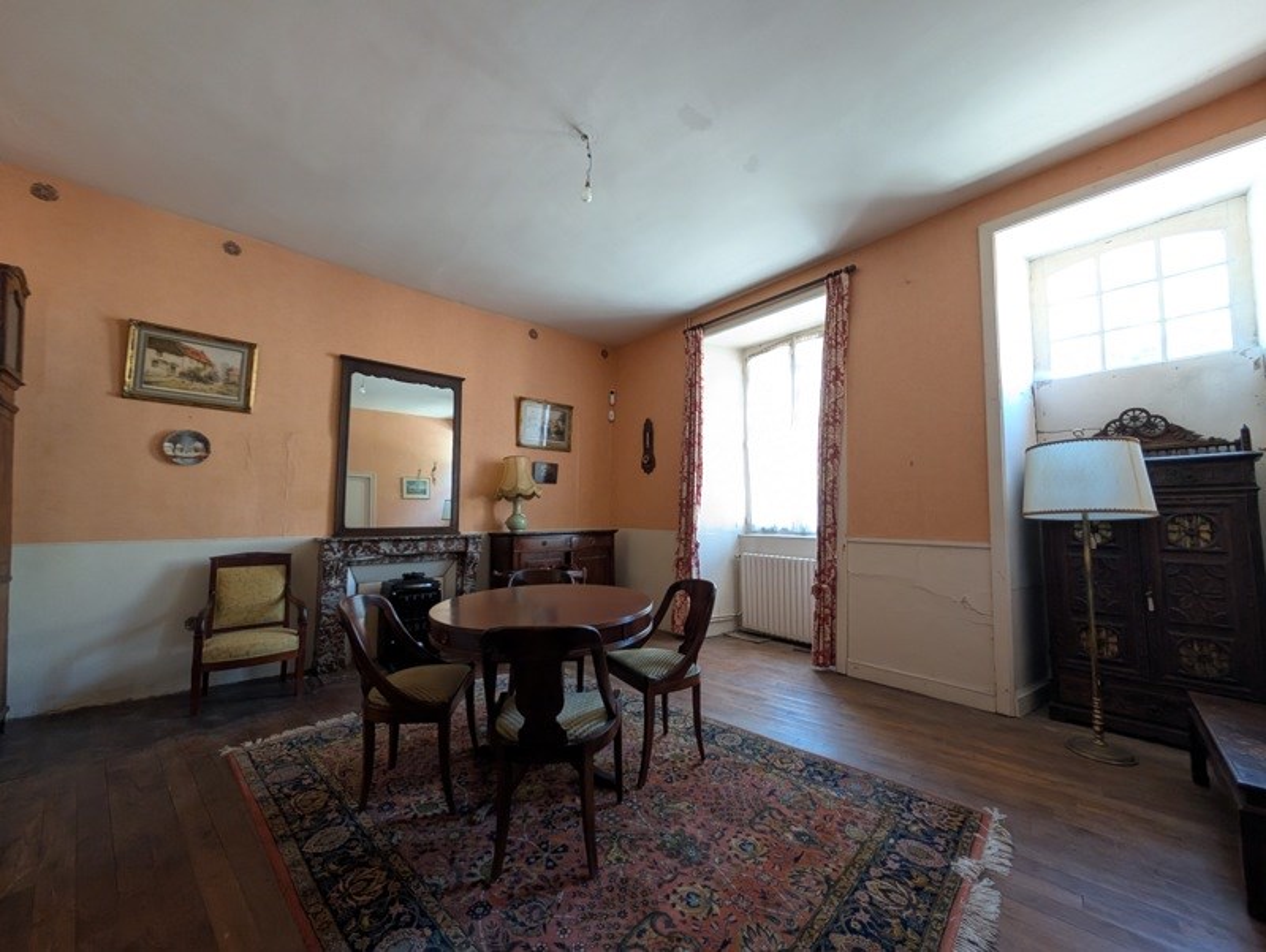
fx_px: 439
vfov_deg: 94.6
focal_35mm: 12
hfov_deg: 110.5
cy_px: 476
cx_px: 633
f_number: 1.7
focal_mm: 2.02
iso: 295
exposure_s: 1/37.6
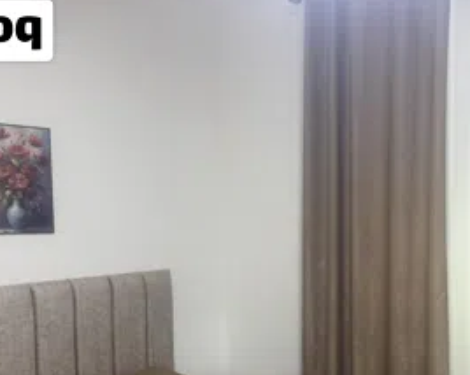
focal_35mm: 56
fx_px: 778
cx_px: 317
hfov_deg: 33.3
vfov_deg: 26.5
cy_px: 314
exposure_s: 1/50
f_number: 1.78
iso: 200
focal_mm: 6.76
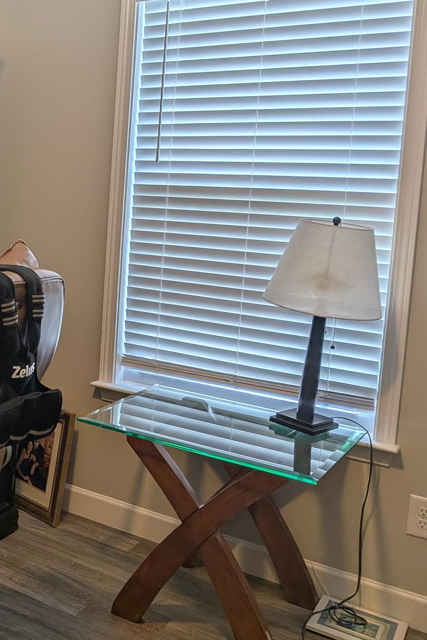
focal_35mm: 41
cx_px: -59
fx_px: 729
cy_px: 255
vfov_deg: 47.1
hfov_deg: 29.1
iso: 21
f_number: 1.7
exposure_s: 1/144
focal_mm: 4.53
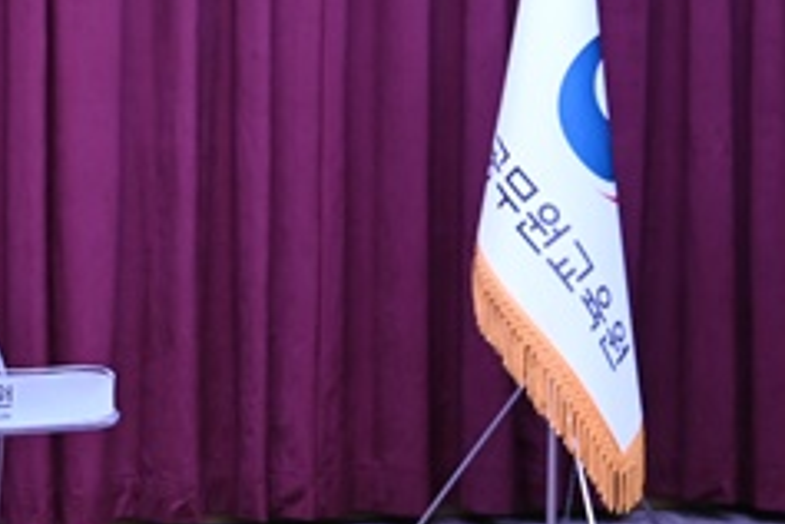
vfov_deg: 4.8
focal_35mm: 285
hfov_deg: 7.2
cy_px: 71
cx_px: -255
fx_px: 6214
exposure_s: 1/80
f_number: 4
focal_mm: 75
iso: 800
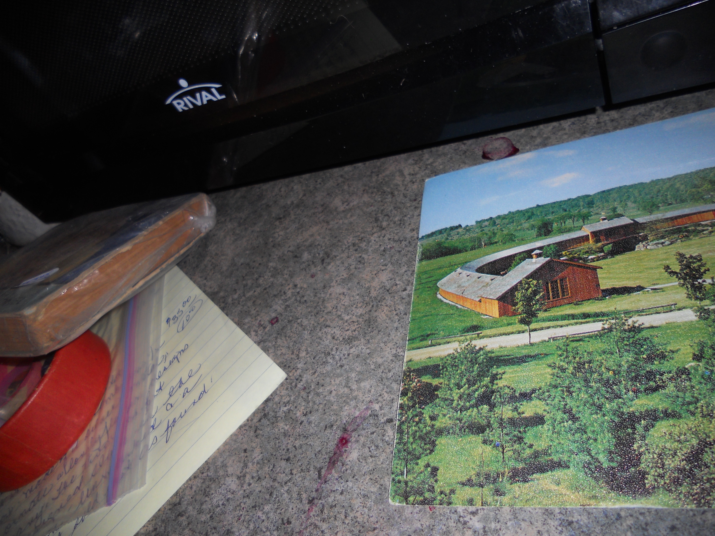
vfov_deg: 51.4
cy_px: 268
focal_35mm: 27
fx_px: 558
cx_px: 358
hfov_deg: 65.3
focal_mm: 4.9
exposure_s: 1/25
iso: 80
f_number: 8
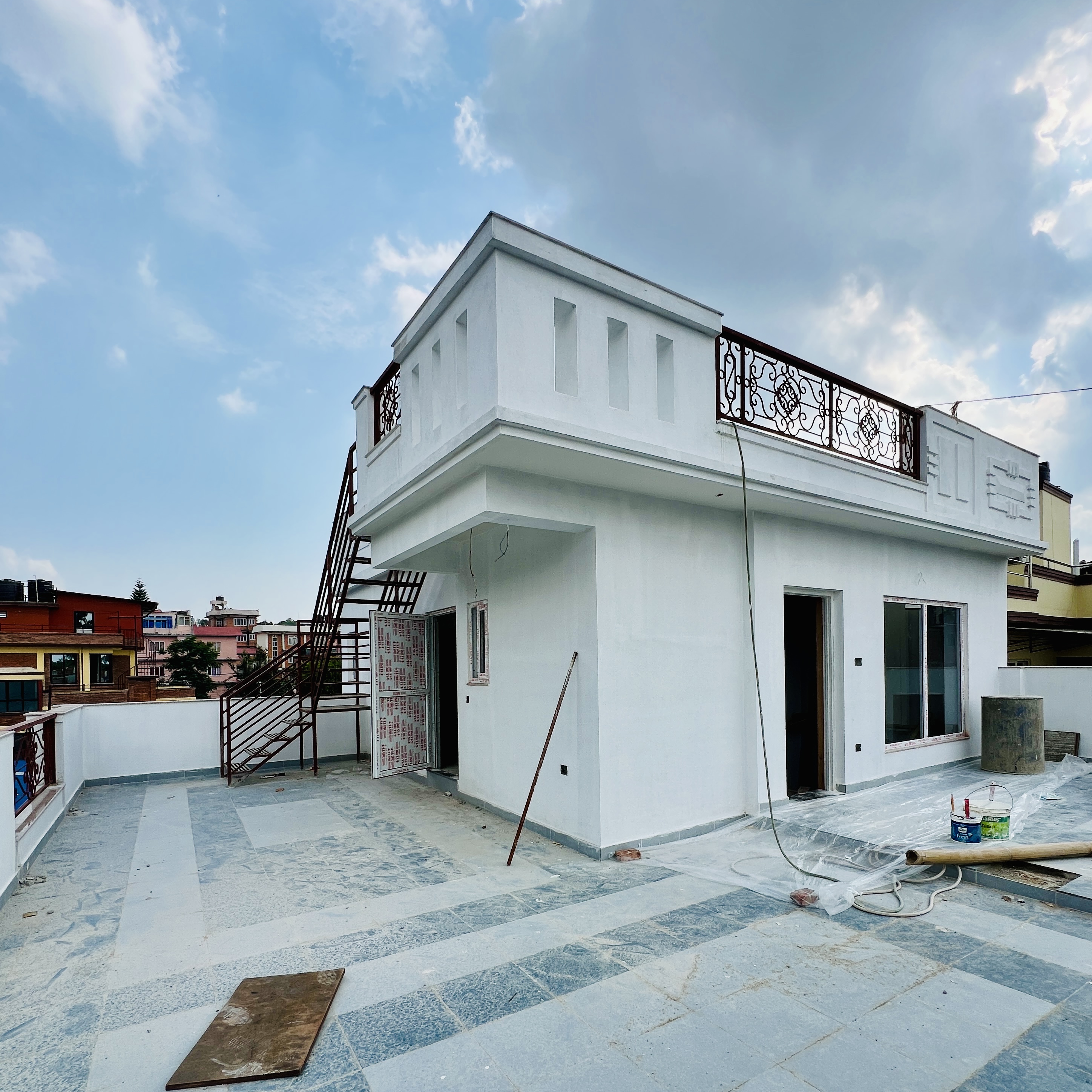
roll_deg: +0.3
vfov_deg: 86.0
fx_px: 571
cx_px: 558
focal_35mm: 16
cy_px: 671
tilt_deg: -0.2
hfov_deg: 87.4
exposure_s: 1/1488
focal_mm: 1.57
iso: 32
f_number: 1.8
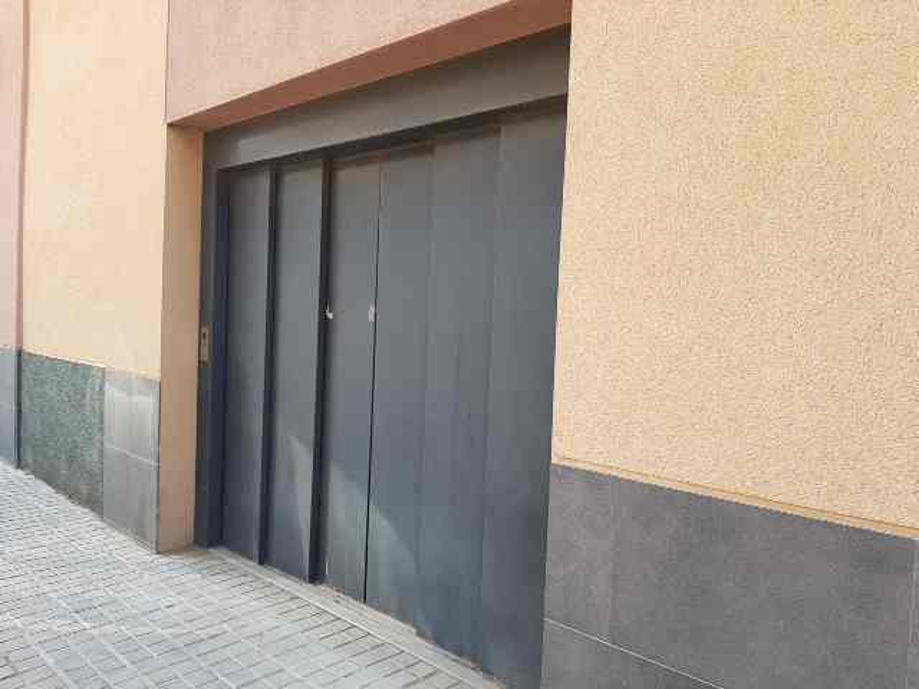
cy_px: 344
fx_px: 690
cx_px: 460
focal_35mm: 26
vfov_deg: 53.1
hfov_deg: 67.3
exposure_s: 1/422
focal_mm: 3.93
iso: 40
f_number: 1.7
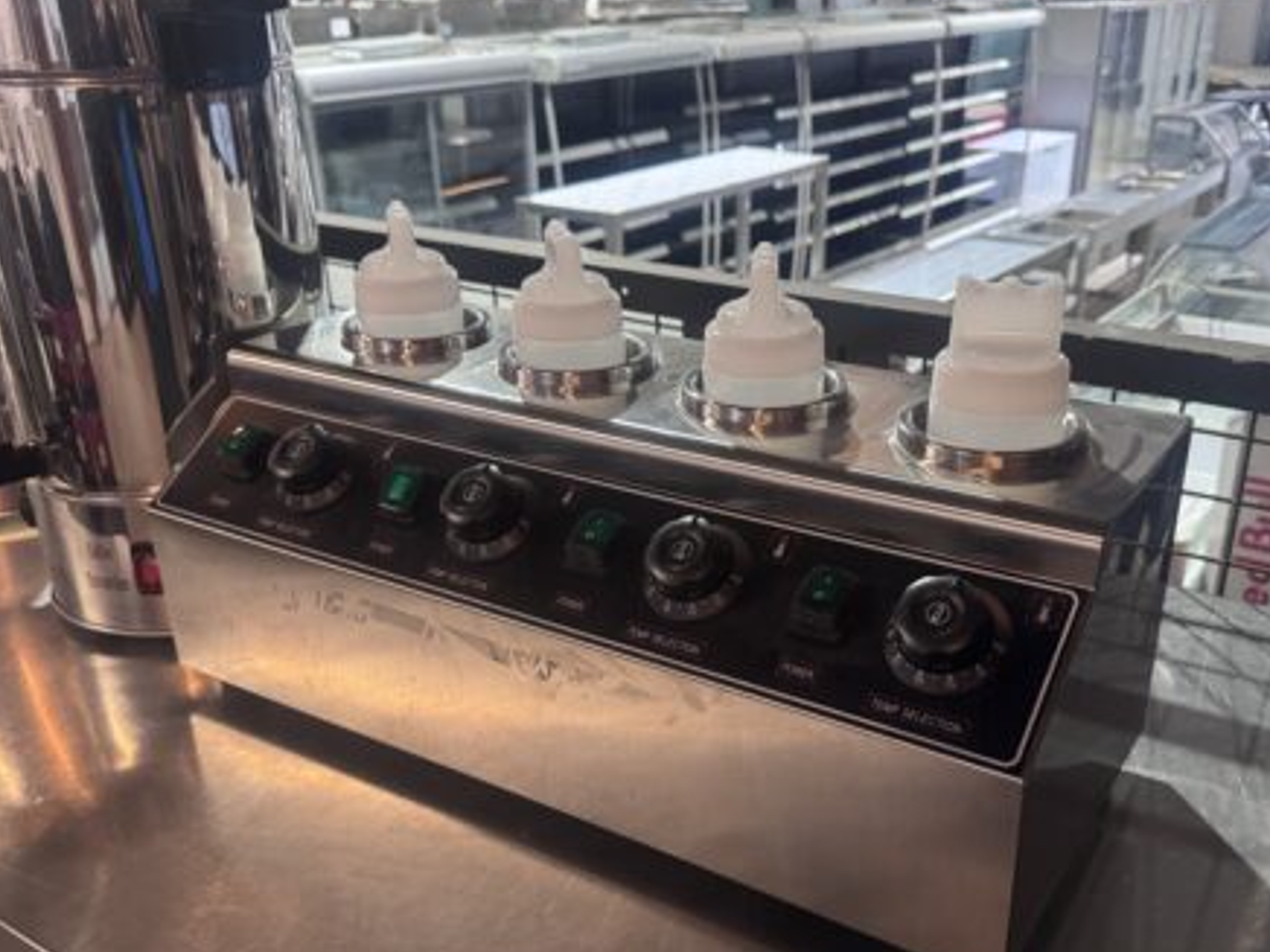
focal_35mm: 33
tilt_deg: -25.7
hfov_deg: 55.2
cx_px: 708
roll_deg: +1.1
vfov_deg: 42.7
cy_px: 571
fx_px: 1211
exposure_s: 1/50
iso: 500
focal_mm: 6.76
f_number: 1.78
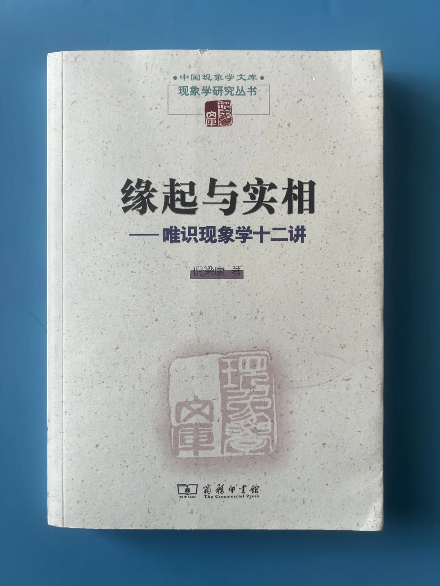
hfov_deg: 53.1
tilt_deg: -89.6
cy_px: 293
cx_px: 220
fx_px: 441
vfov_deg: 67.3
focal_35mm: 26
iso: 50
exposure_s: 1/121
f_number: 1.5
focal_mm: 5.7
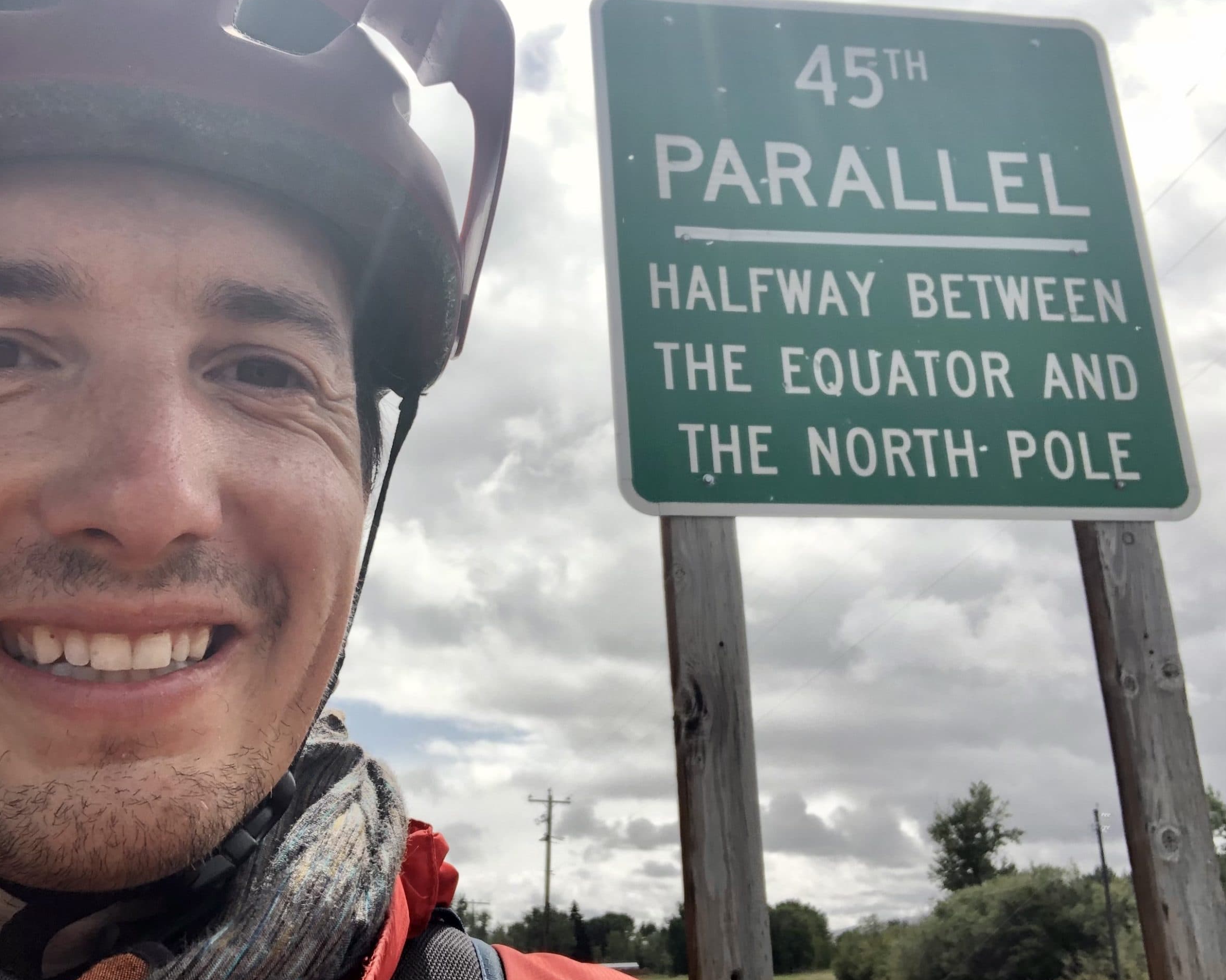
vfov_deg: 37.3
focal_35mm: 40
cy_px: 460
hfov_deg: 45.6
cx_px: 516
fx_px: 1451
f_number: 2.2
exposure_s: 1/583
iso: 20
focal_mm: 2.87
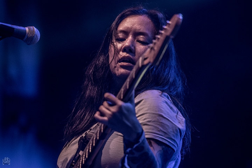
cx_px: 126
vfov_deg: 4.6
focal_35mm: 300
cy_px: 84
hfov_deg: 6.9
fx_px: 2100
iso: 1600
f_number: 2.8
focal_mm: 200
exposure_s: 1/100
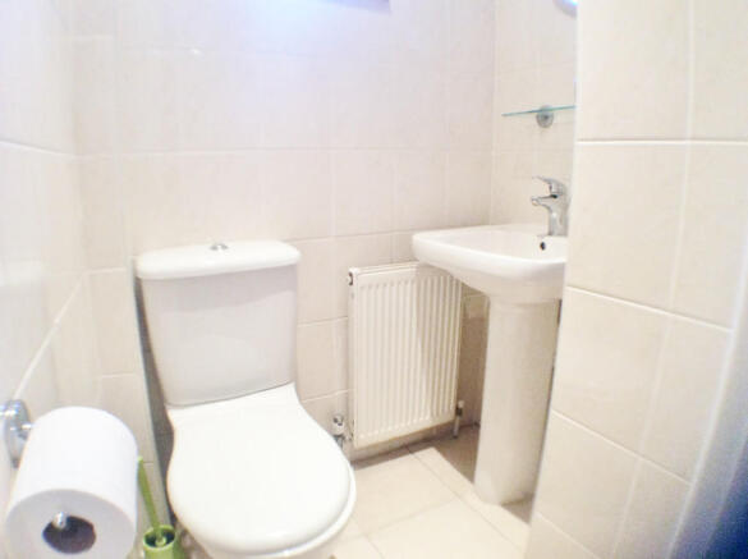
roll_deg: +2.0
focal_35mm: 32
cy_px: 280
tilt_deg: -14.6
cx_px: 374
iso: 100
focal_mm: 3.3
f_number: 2.4
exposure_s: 1/24
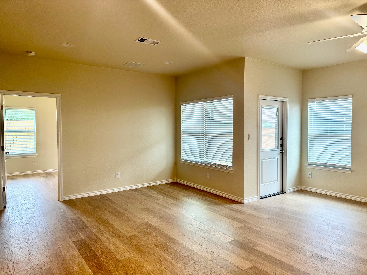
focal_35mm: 24
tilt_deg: -1.1
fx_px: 254
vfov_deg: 56.8
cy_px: 138
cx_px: 184
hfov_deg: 71.6
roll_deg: +0.0
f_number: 1.78
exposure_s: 1/120
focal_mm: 6.86
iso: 100
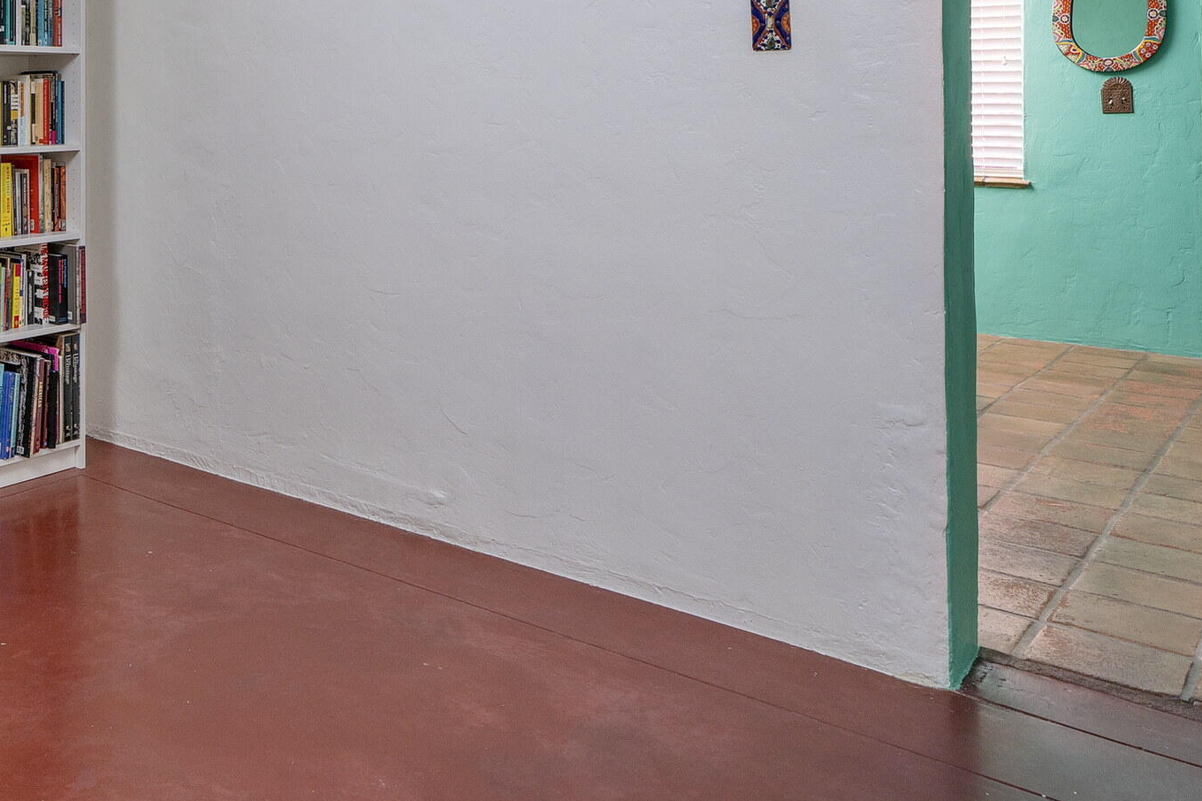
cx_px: 87
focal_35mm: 35
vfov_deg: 35.6
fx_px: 1168
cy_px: 80
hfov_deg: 47.9
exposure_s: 1/13
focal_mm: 17
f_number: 7.1
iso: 200
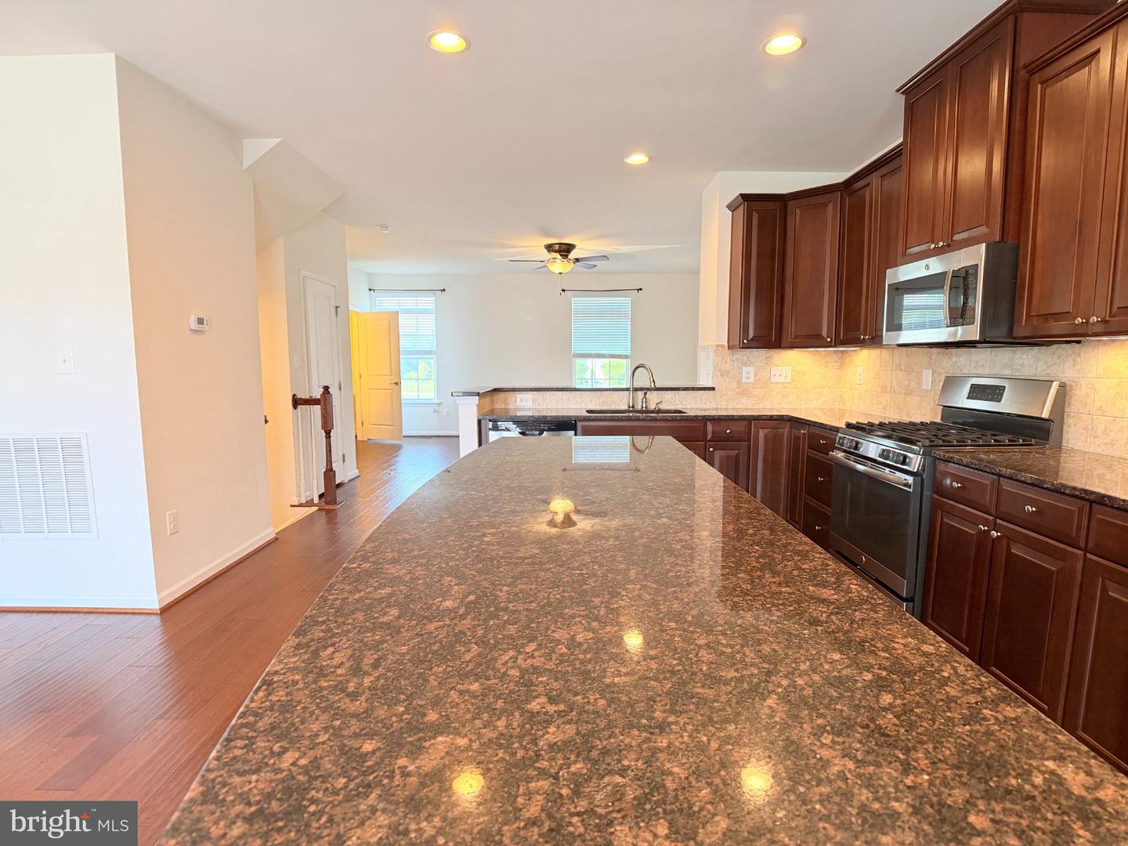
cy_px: 423
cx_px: 564
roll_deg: +1.3
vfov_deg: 56.8
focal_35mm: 24
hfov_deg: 71.6
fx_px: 782
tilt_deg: -6.6
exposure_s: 1/120
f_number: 1.78
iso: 250
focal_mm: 6.76
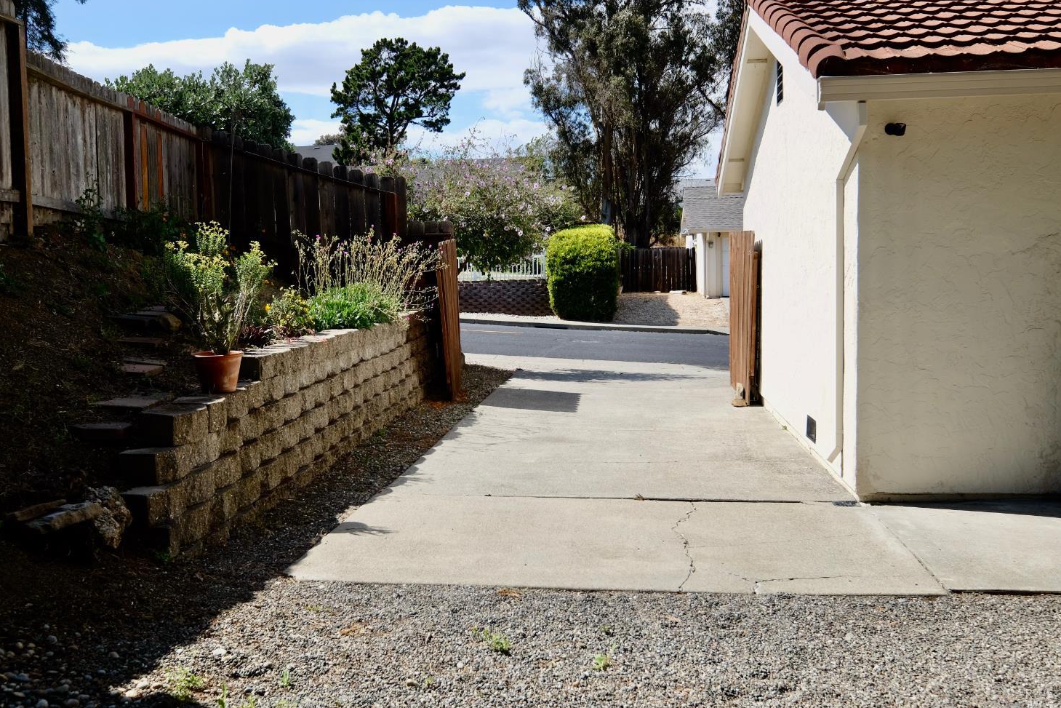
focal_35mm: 37
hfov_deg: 51.9
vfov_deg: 35.9
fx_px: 1091
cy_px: 357
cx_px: 521
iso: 200
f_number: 7.1
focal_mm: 24
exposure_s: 1/400
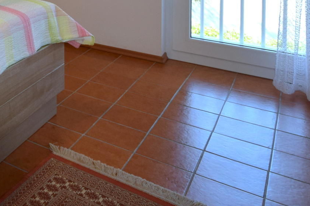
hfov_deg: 33.1
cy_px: -79
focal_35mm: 43
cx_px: -96
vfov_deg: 25.6
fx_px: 370
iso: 250
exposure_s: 1/125
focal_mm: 10
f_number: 5.6
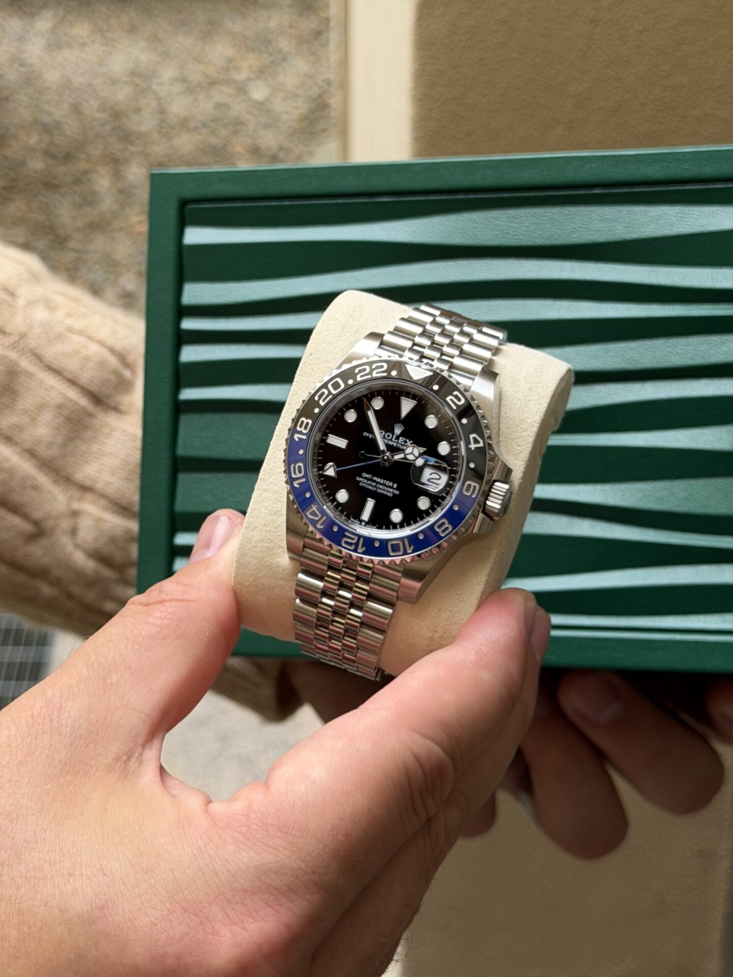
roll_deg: +1.3
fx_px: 1355
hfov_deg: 30.3
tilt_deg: -26.4
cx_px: 366
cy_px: 488
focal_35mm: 48
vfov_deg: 39.7
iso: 64
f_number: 1.78
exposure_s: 1/377
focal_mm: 6.76
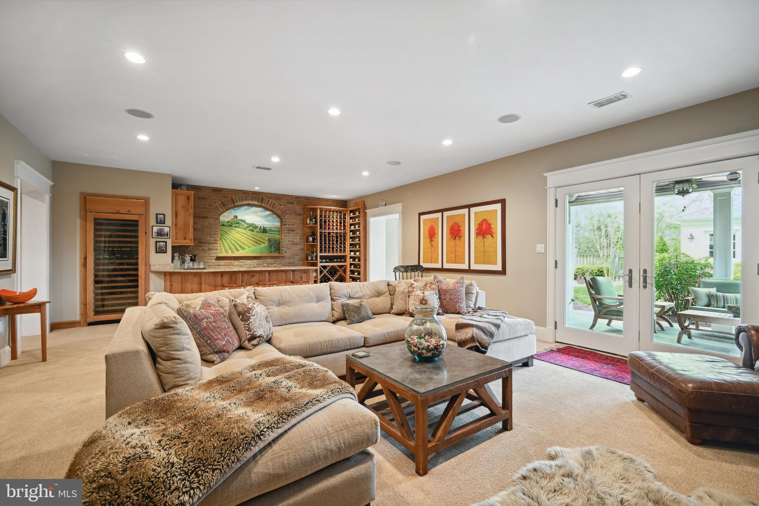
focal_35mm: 16
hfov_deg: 98.5
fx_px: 327
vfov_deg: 75.5
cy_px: 253
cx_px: 380
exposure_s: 1
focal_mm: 15.5
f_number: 9
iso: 200
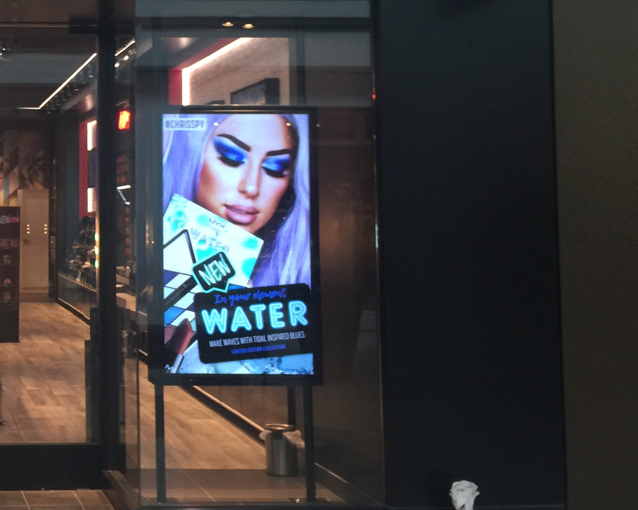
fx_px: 1152
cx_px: -35
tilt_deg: +3.2
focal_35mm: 61
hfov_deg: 28.6
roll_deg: -0.2
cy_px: 146
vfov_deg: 24.8
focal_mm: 4.15
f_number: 2.2
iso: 32
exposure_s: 1/30
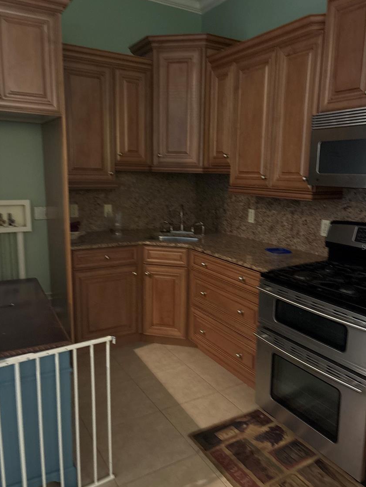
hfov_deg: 49.7
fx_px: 395
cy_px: 247
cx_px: 196
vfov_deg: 63.4
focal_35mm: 28
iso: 1000
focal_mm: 5.96
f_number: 1.6
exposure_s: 1/24
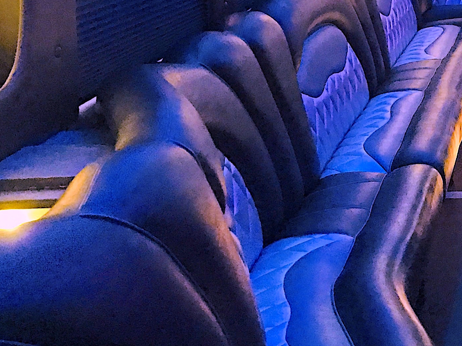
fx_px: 1081
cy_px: -47
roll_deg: +1.6
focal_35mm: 81
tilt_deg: -3.4
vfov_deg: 17.5
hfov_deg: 22.4
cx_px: 538
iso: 100
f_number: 1.8
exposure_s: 1/6
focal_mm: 3.99
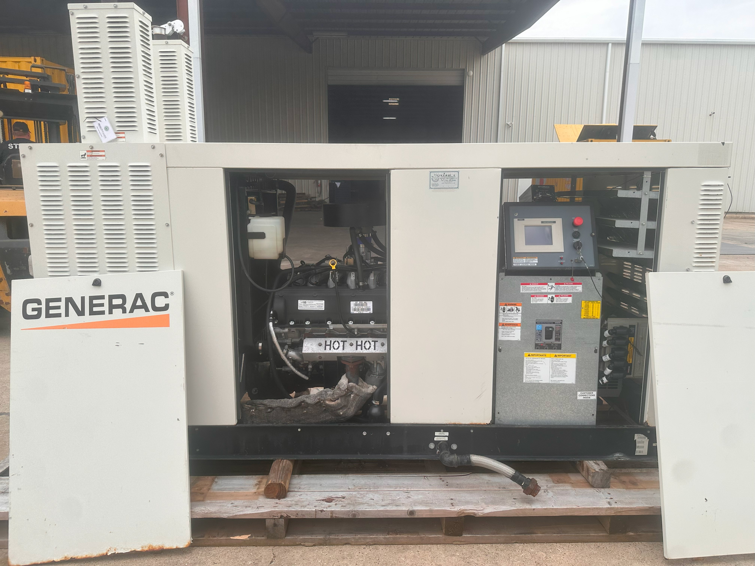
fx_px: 523
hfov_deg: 71.6
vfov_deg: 56.8
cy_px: 283
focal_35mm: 24
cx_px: 378
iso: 80
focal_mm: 6.86
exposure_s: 1/1949
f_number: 1.78
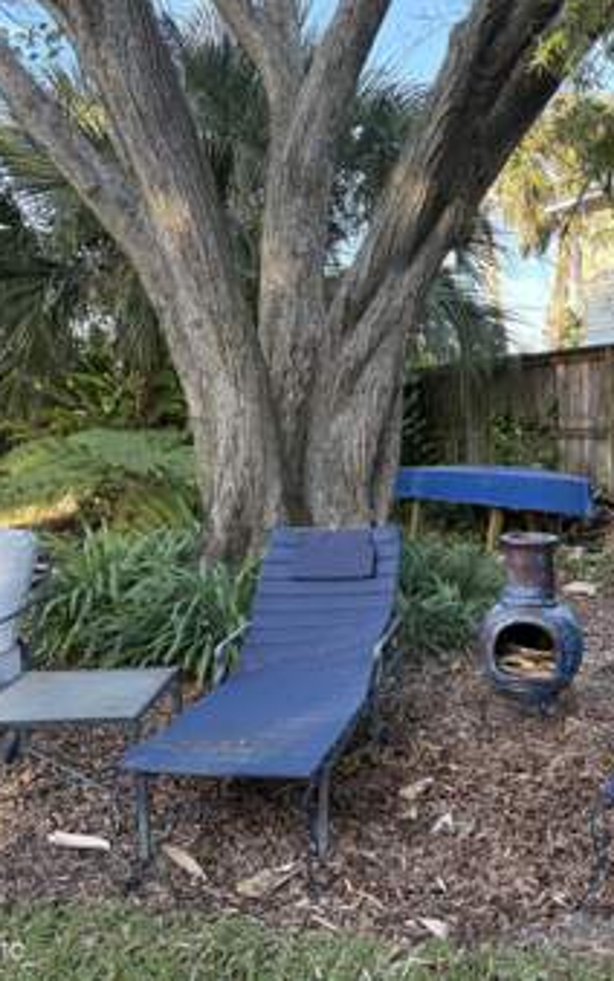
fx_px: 1044
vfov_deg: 50.4
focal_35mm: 39
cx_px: 449
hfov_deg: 32.3
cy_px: 473
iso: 100
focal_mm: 5.96
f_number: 1.6
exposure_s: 1/238
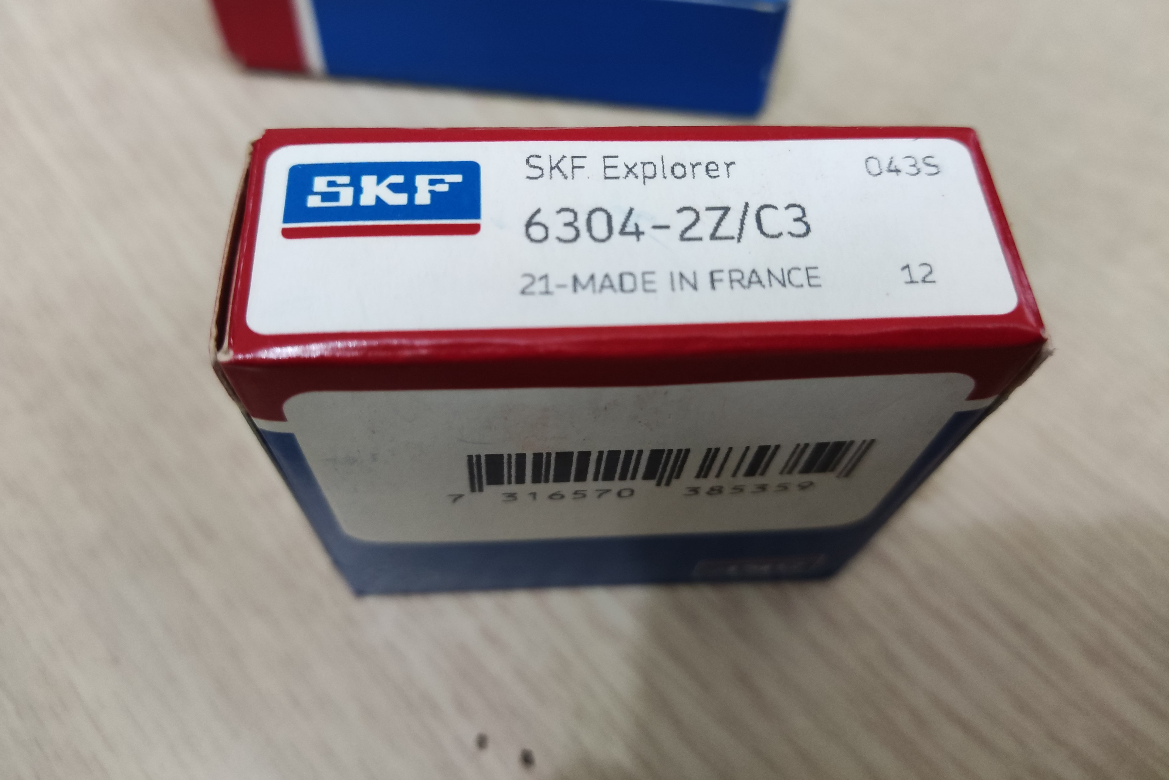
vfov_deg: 47.8
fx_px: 877
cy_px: 335
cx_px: 588
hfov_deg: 67.4
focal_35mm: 27
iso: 949
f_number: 1.79
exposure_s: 1/50
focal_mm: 4.71
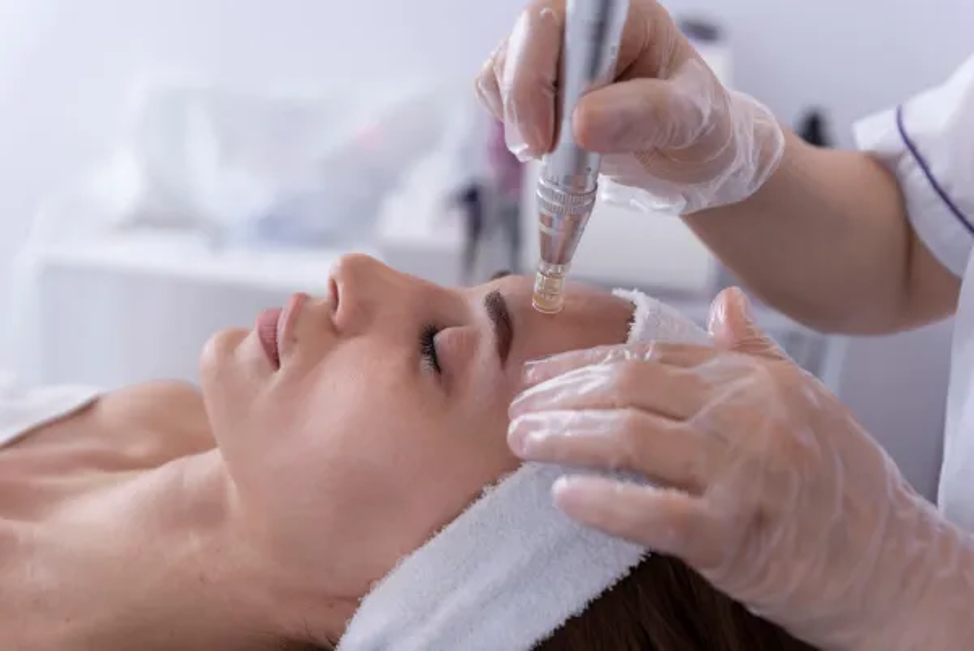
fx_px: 1408
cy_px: 326
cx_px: 487
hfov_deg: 38.2
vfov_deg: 26.0
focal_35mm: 52
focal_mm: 52
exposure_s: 1/125
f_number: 3.5
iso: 100
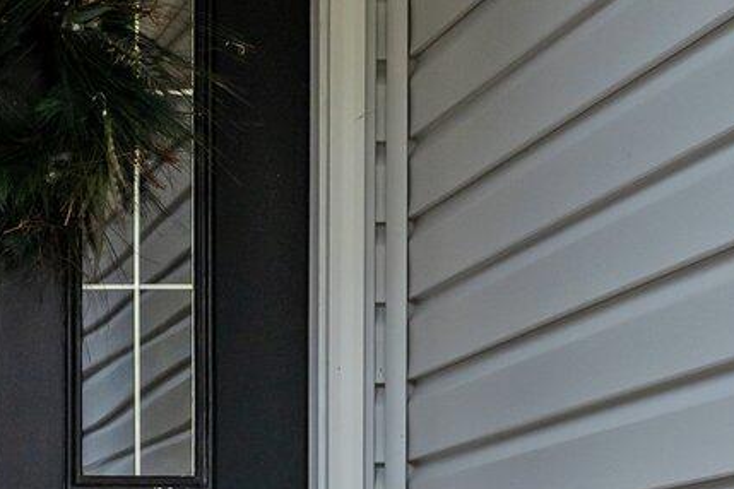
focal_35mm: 124
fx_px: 2528
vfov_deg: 10.8
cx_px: -284
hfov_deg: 15.5
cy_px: 644
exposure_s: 1/500
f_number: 5.6
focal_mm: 26
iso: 500
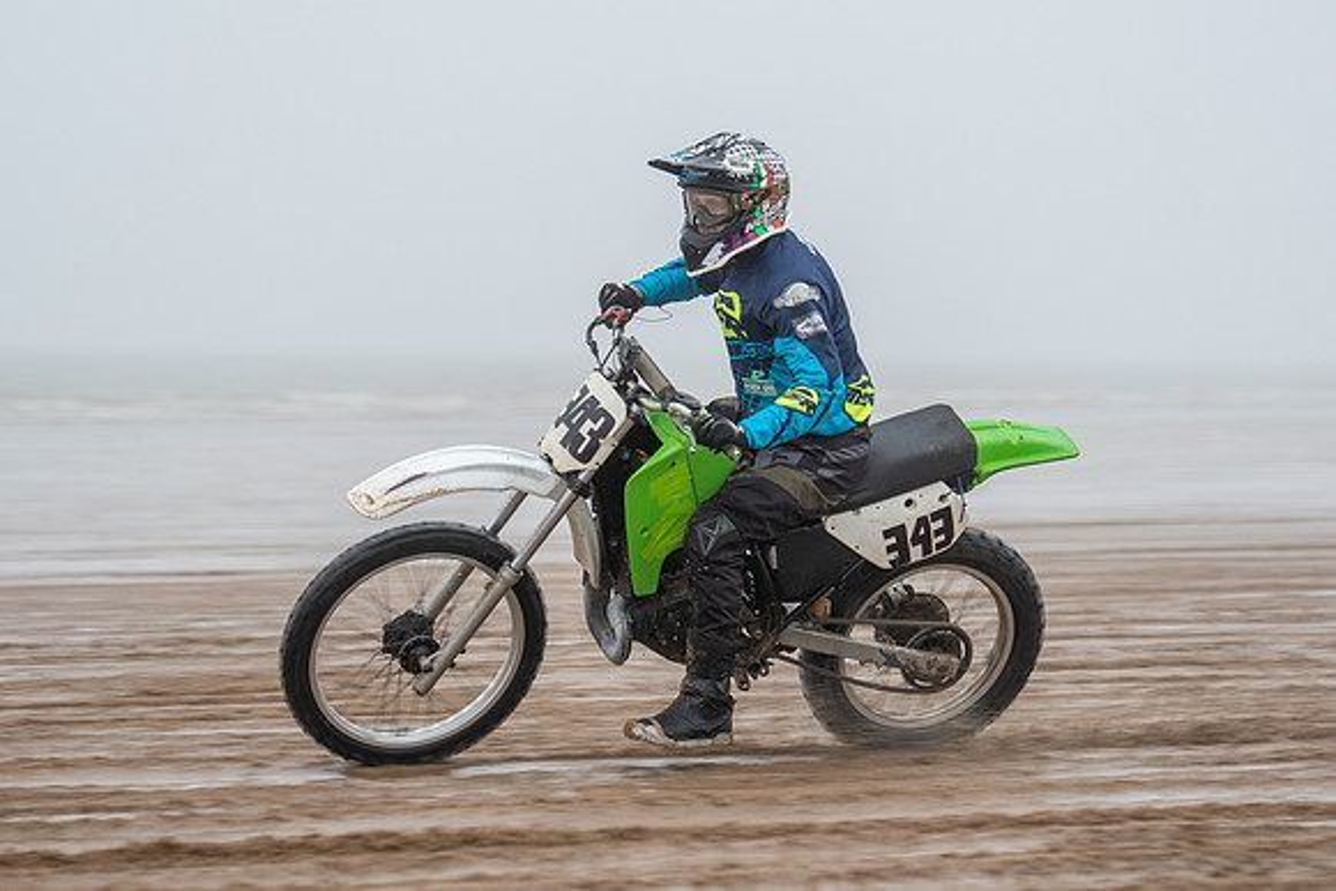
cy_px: 446
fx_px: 5456
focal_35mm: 147
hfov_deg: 14.0
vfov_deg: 9.3
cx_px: 668
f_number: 3.2
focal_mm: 98
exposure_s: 1/400
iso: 200
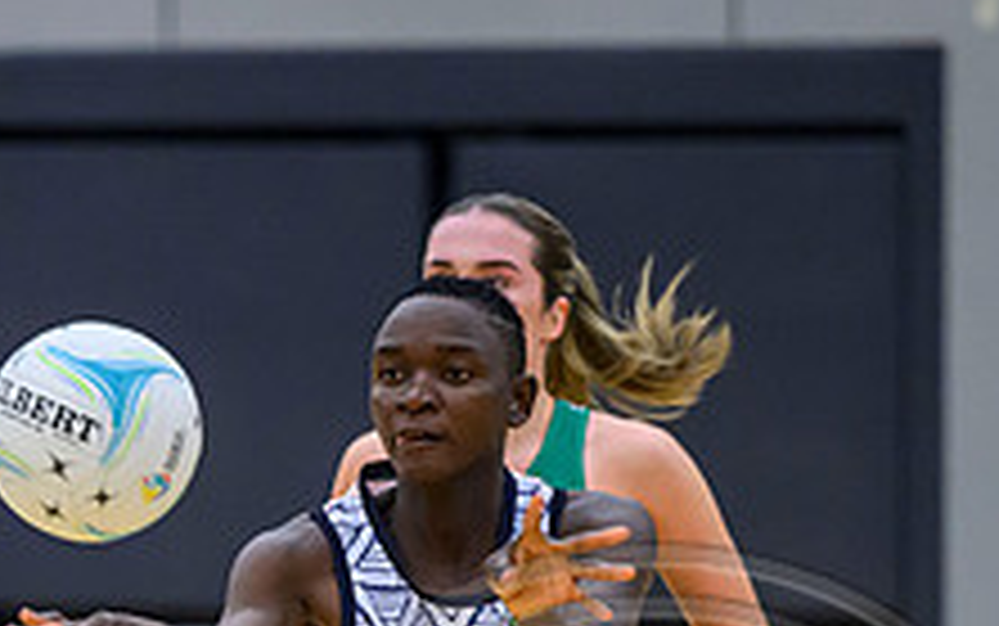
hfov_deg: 3.2
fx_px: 17978
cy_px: 975
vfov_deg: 2.0
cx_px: 153
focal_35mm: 660
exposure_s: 1/1000
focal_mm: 200
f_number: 3.2
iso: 4000
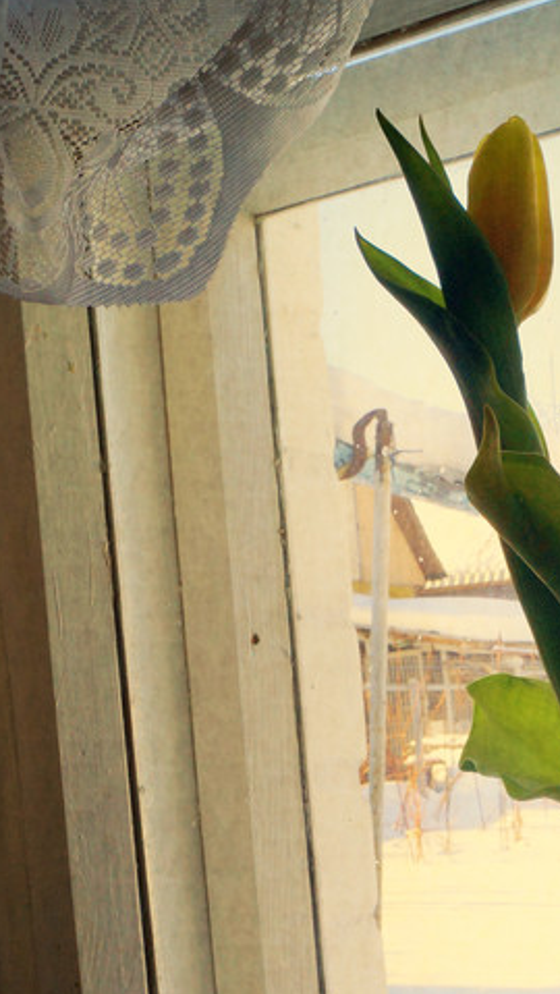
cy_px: 793
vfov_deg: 34.4
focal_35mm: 59
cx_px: 481
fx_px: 1555
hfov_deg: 20.1
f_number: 20
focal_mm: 20
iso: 200
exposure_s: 1/60
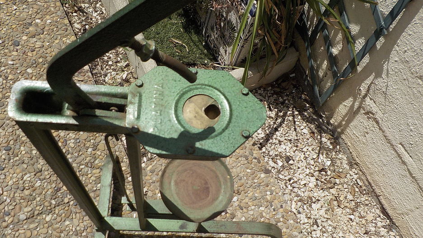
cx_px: 204
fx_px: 393
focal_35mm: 35
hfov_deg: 56.6
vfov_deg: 33.6
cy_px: 145
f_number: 6.6
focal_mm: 4.1
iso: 125
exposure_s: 1/640
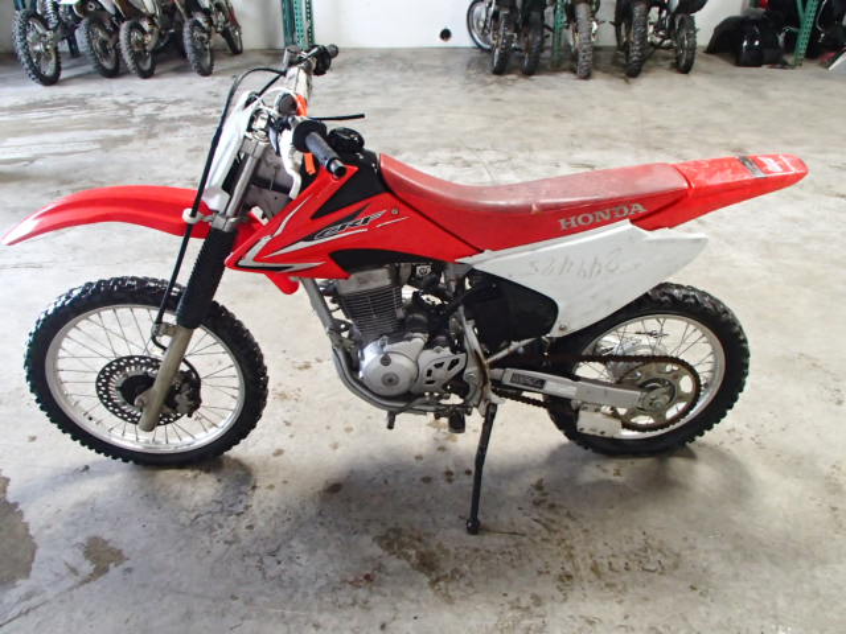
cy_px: 317
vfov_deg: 49.7
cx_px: 423
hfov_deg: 63.4
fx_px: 684
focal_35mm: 28
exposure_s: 1/30
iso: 640
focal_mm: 5
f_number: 3.9
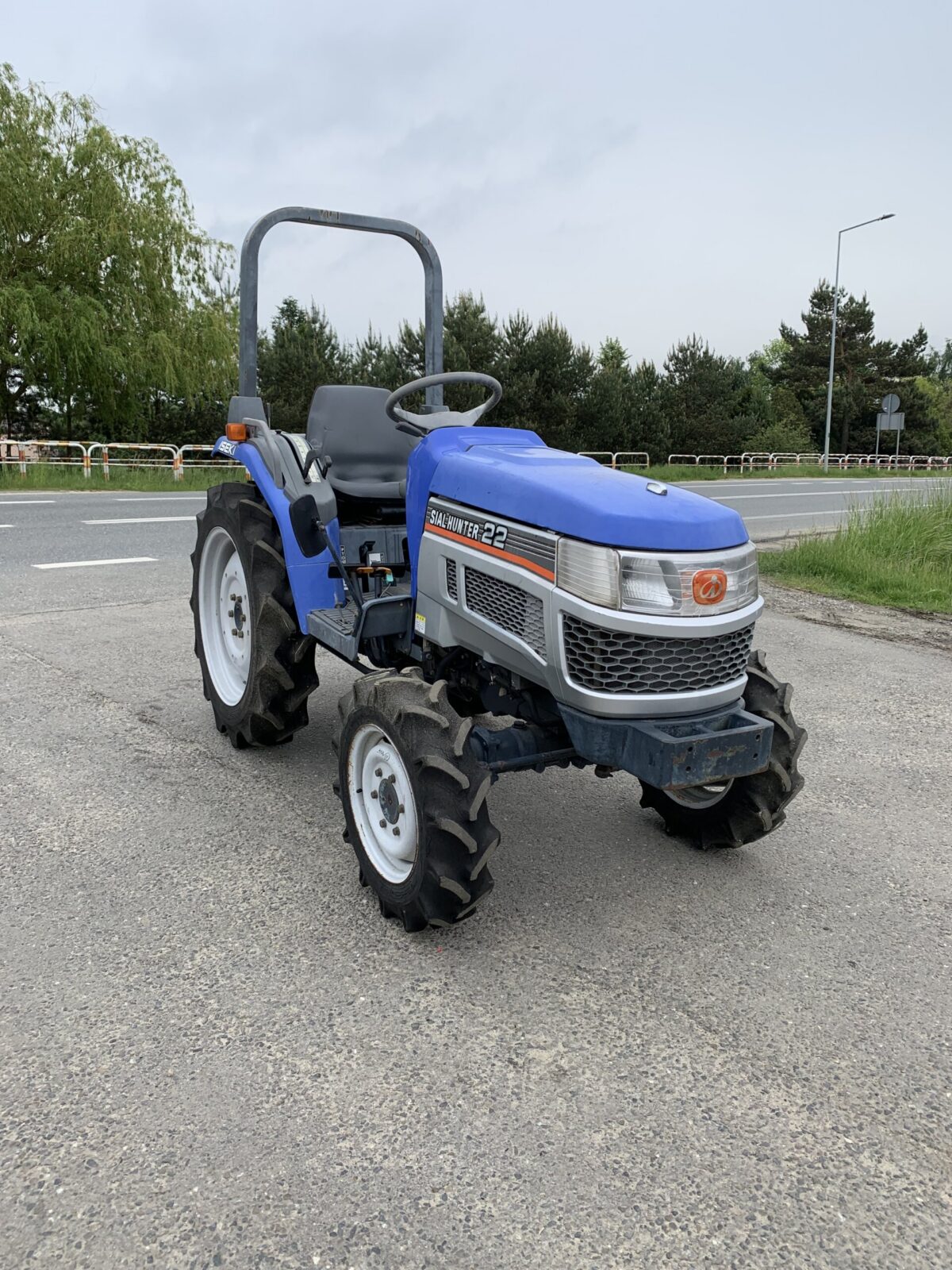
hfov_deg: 53.1
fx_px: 953
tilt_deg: -10.4
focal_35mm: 26
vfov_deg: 67.3
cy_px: 635
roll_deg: +0.8
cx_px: 476
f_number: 1.8
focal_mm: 4.25
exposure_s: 1/1513
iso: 25
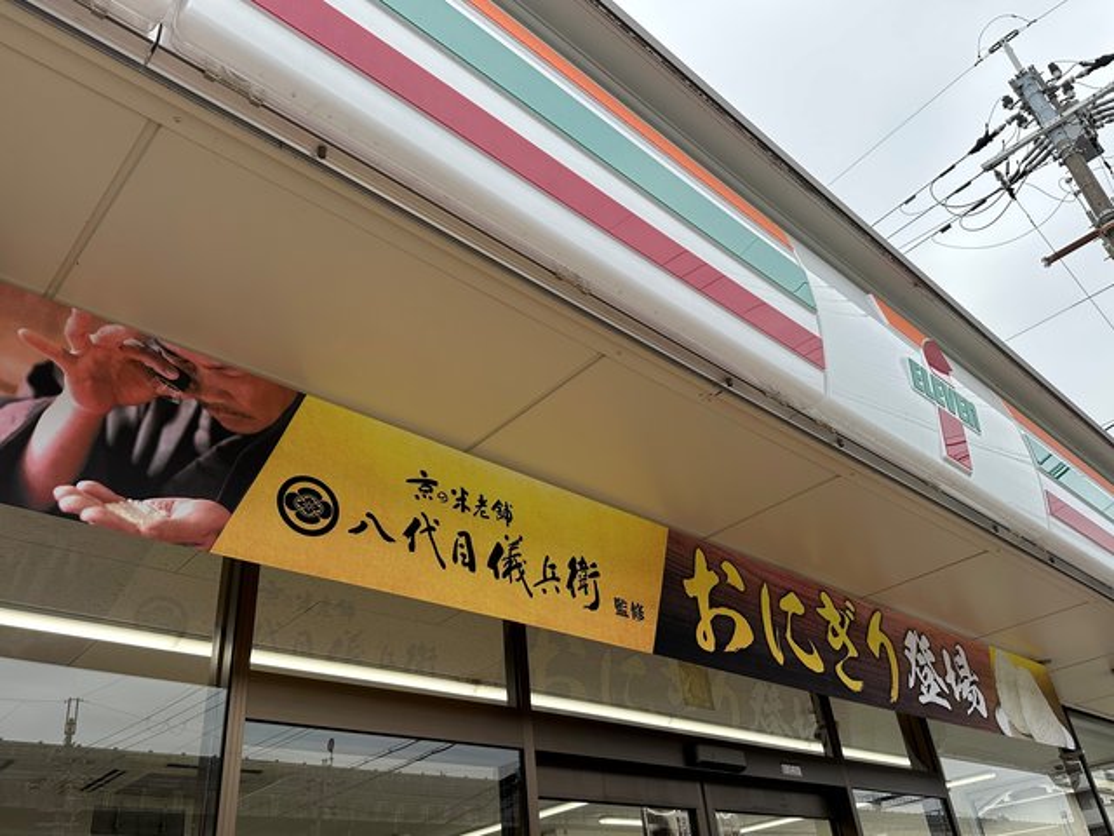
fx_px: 772
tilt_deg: +30.9
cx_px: 557
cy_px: 418
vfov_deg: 56.8
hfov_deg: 71.6
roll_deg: +8.2
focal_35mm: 24
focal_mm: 6.86
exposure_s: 1/546
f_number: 1.78
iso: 80
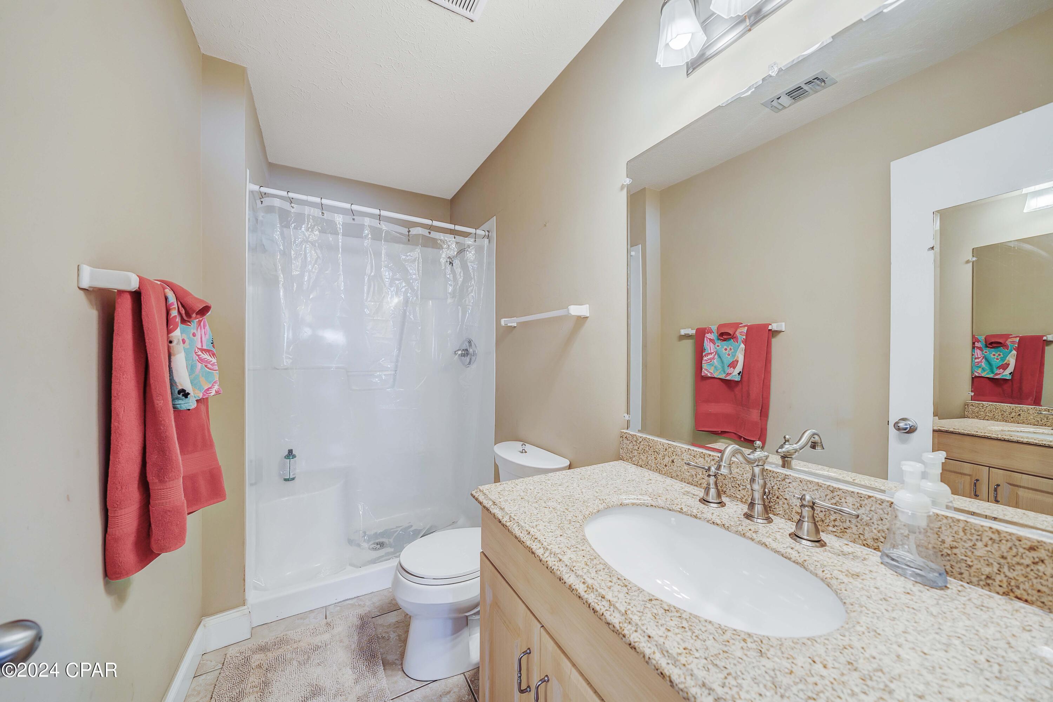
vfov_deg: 90.0
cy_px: 351
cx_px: 526
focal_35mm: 12
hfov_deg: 112.6
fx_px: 351
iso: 100
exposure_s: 1/10
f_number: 5.6
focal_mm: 12
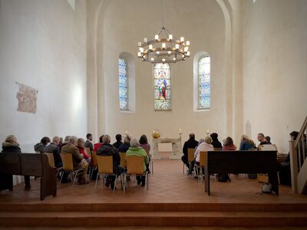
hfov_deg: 67.3
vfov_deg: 53.1
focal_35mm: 26
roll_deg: +0.6
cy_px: 115
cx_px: 154
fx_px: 231
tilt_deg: +3.2
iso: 100
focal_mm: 5.1
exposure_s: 1/50
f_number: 1.6
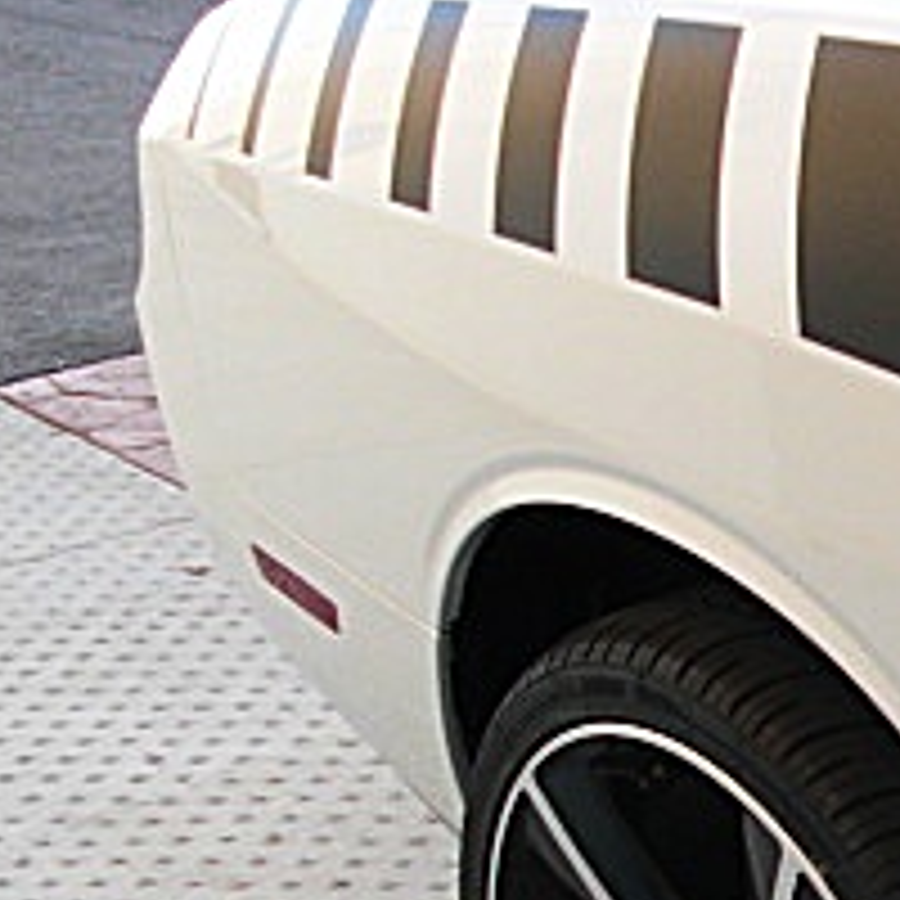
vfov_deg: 16.9
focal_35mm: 102
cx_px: 1202
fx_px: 3000
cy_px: 788
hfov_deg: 16.1
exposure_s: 1/80
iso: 100
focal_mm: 6.3
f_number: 2.8
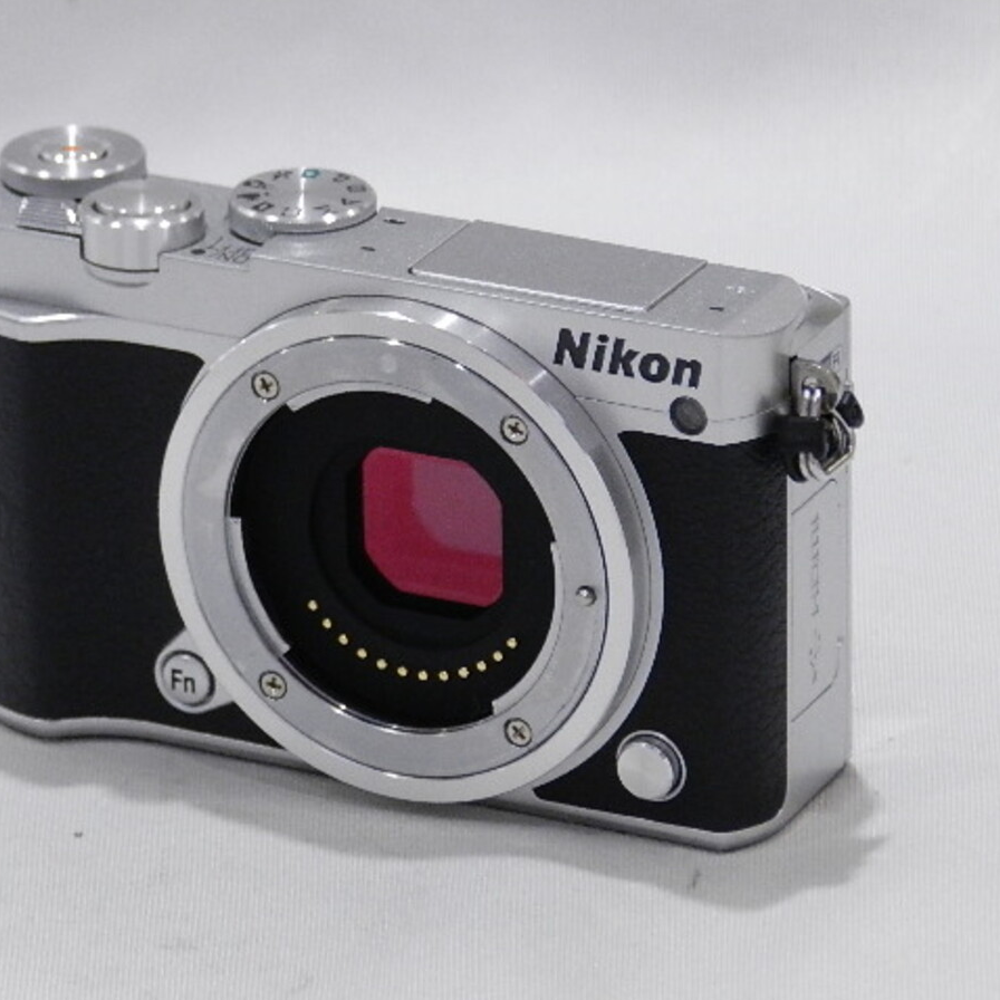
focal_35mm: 283
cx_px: 390
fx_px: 9249
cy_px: 500
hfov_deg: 6.2
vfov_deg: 6.2
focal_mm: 42.4
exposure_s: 1/50
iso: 800
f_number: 5.1
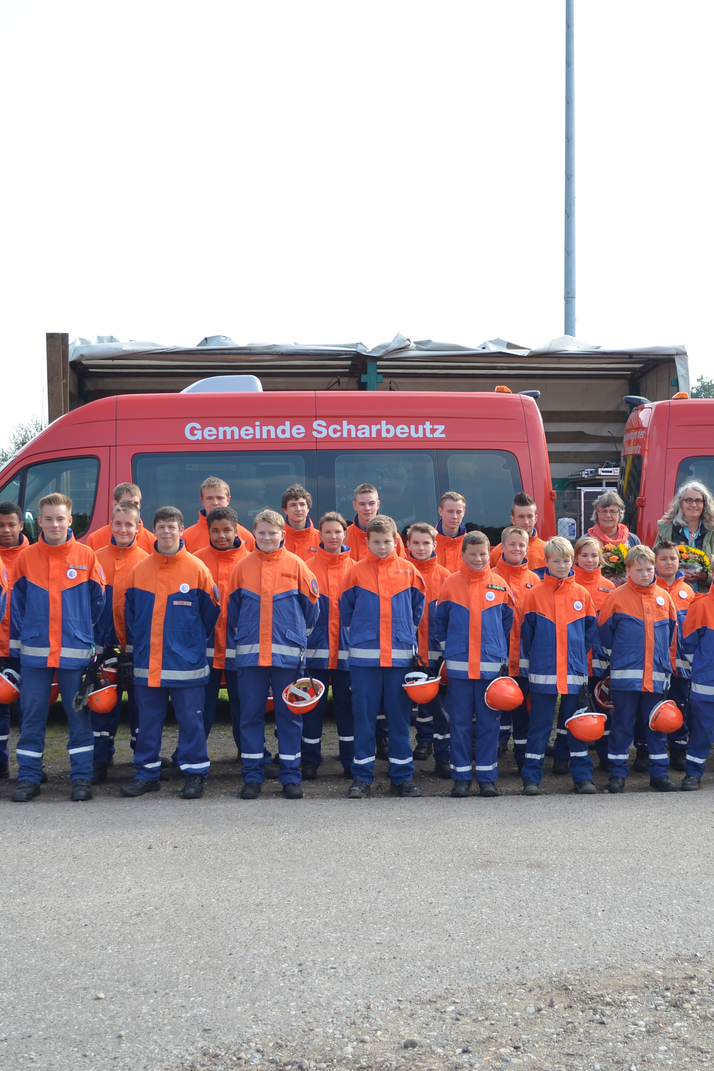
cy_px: 537
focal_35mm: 50
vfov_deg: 39.6
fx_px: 1487
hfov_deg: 26.9
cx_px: 461
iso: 100
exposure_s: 1/320
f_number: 3.8
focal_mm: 22
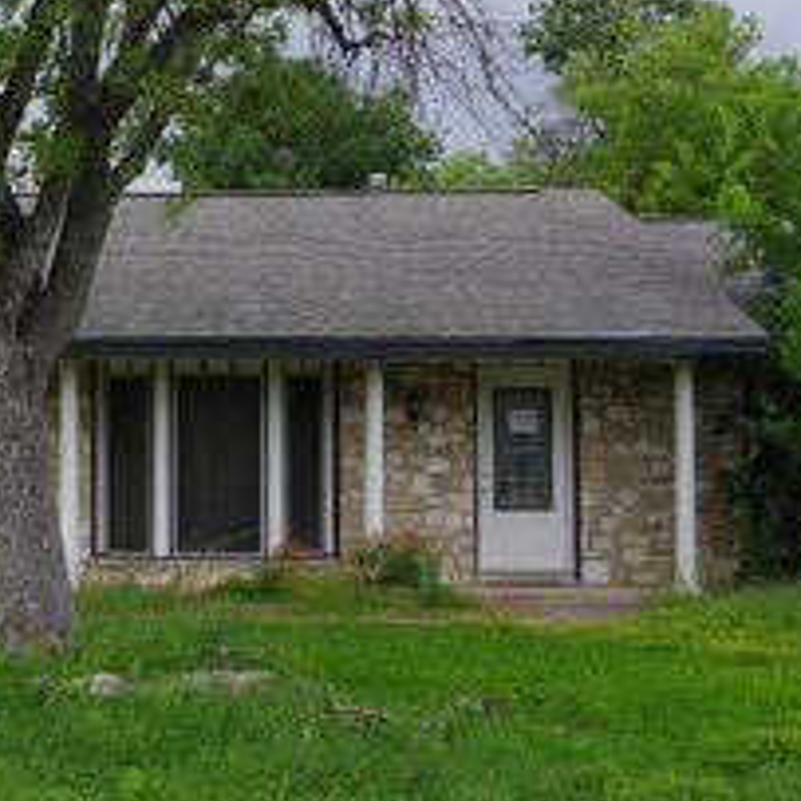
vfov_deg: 26.5
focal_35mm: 65
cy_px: 355
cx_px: -47
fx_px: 1702
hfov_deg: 24.9
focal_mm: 21
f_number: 8
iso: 200
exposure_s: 1/125
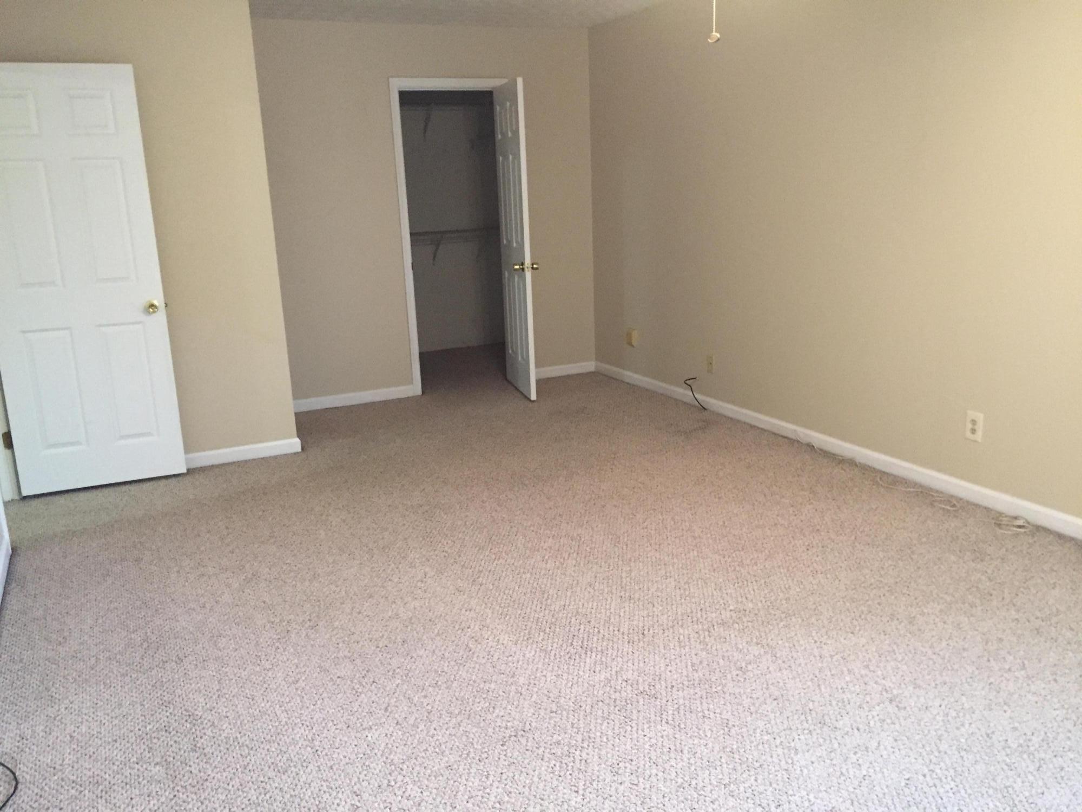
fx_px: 906
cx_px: 541
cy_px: 406
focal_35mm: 29
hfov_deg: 61.7
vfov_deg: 48.2
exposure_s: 1/20
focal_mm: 4.15
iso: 250
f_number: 2.2
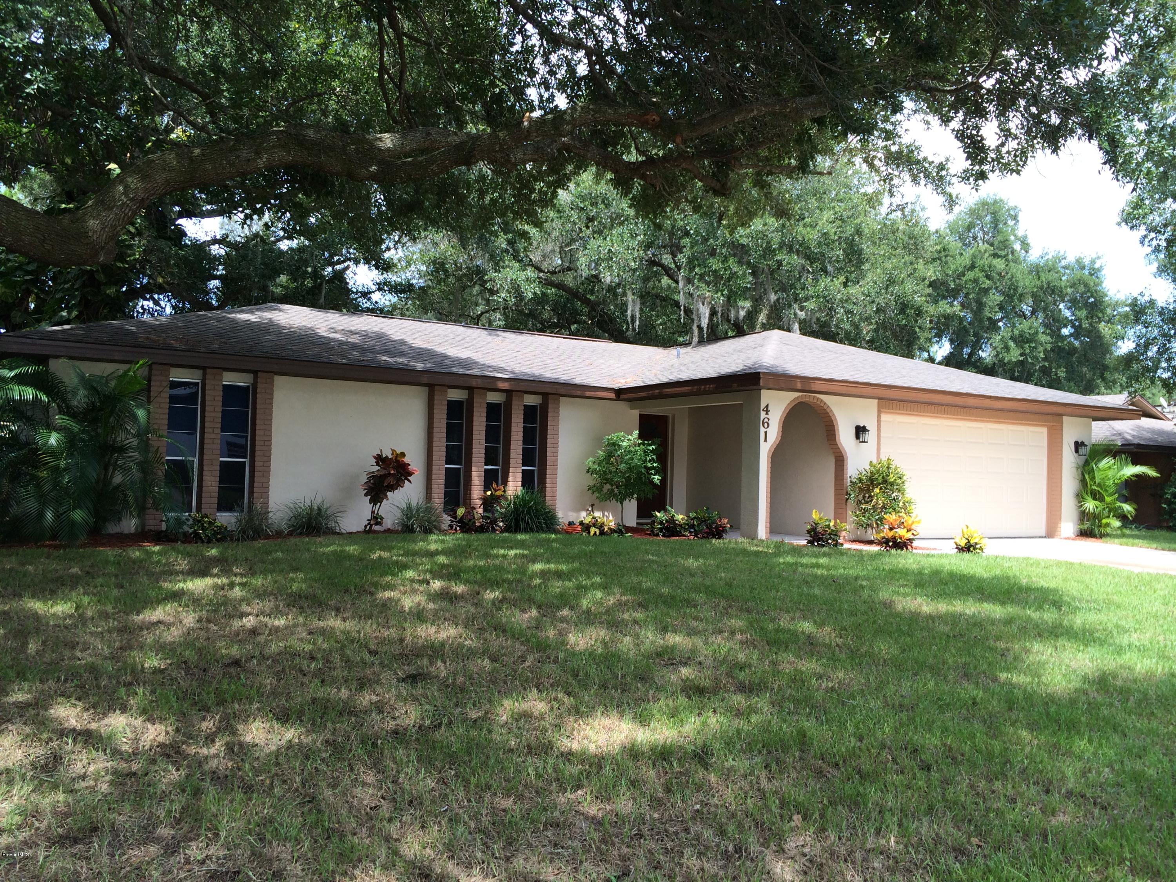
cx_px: 588
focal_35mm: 30
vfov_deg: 46.8
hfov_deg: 60.0
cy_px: 441
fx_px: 1019
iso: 40
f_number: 2.2
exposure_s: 1/526
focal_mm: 4.12
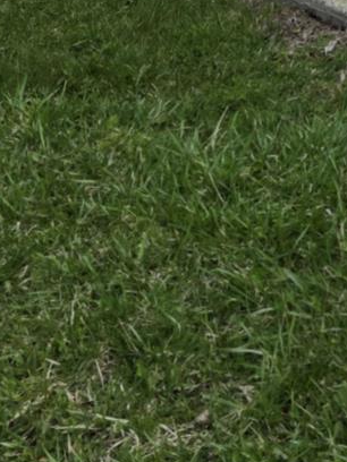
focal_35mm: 130
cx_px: 662
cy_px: -650
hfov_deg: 10.6
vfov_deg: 12.1
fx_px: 1738
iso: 80
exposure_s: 1/3502
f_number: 1.7
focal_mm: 6.3
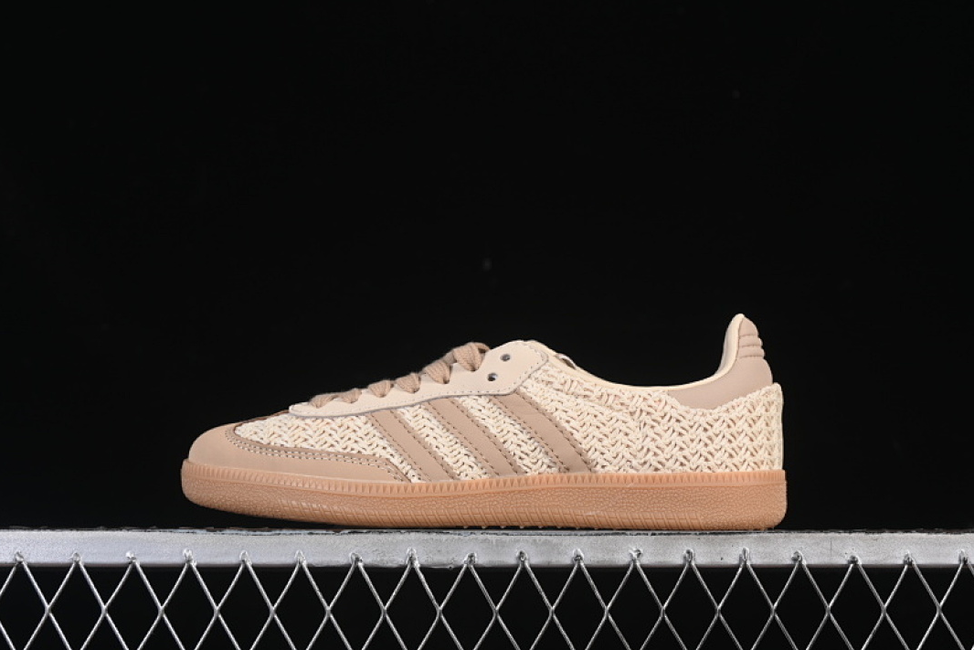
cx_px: 485
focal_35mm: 76
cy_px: 326
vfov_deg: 18.0
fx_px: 2056
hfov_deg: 26.6
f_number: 8
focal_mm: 50
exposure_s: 1/80
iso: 160
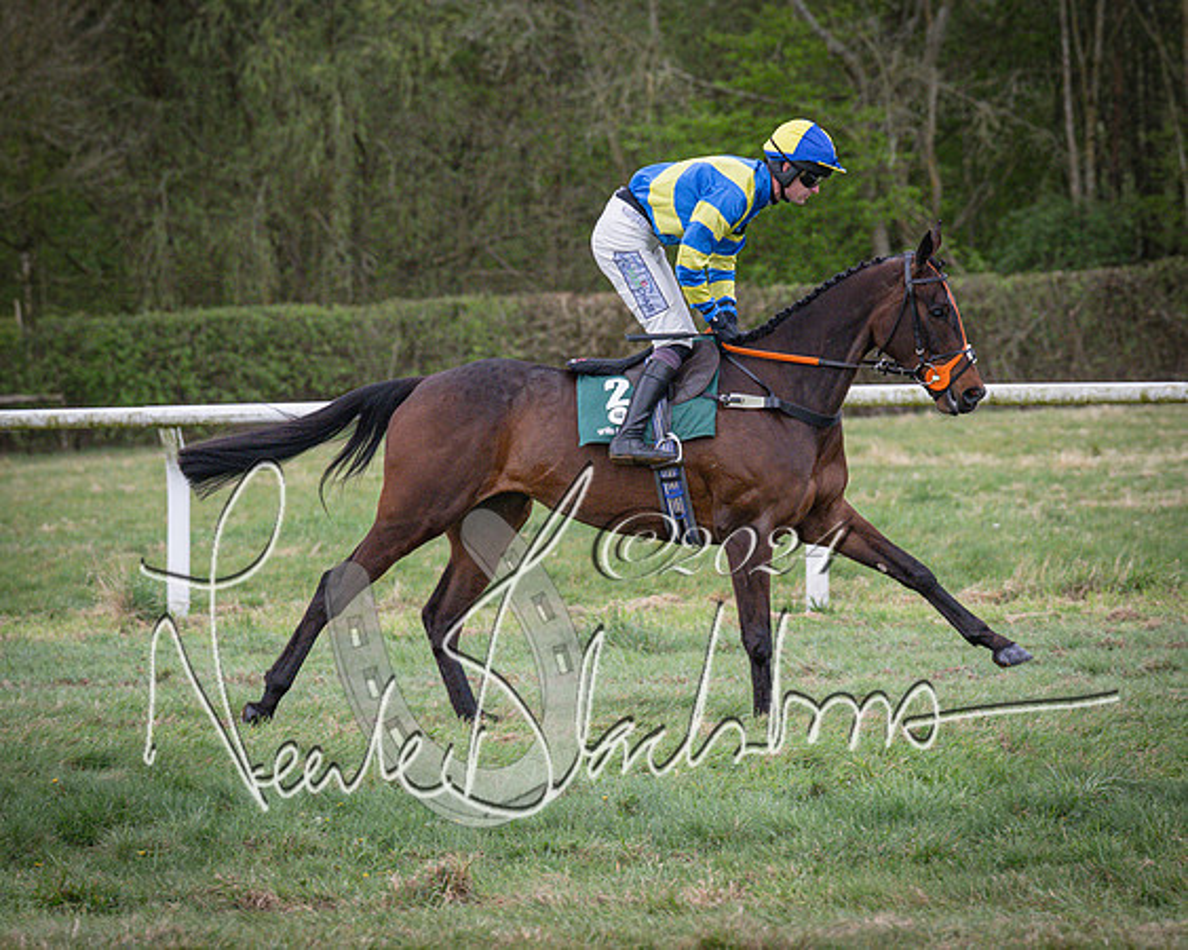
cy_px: 442
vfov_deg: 8.2
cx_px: 626
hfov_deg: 10.2
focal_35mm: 189
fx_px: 6649
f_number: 4
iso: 1600
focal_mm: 101
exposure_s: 1/1000
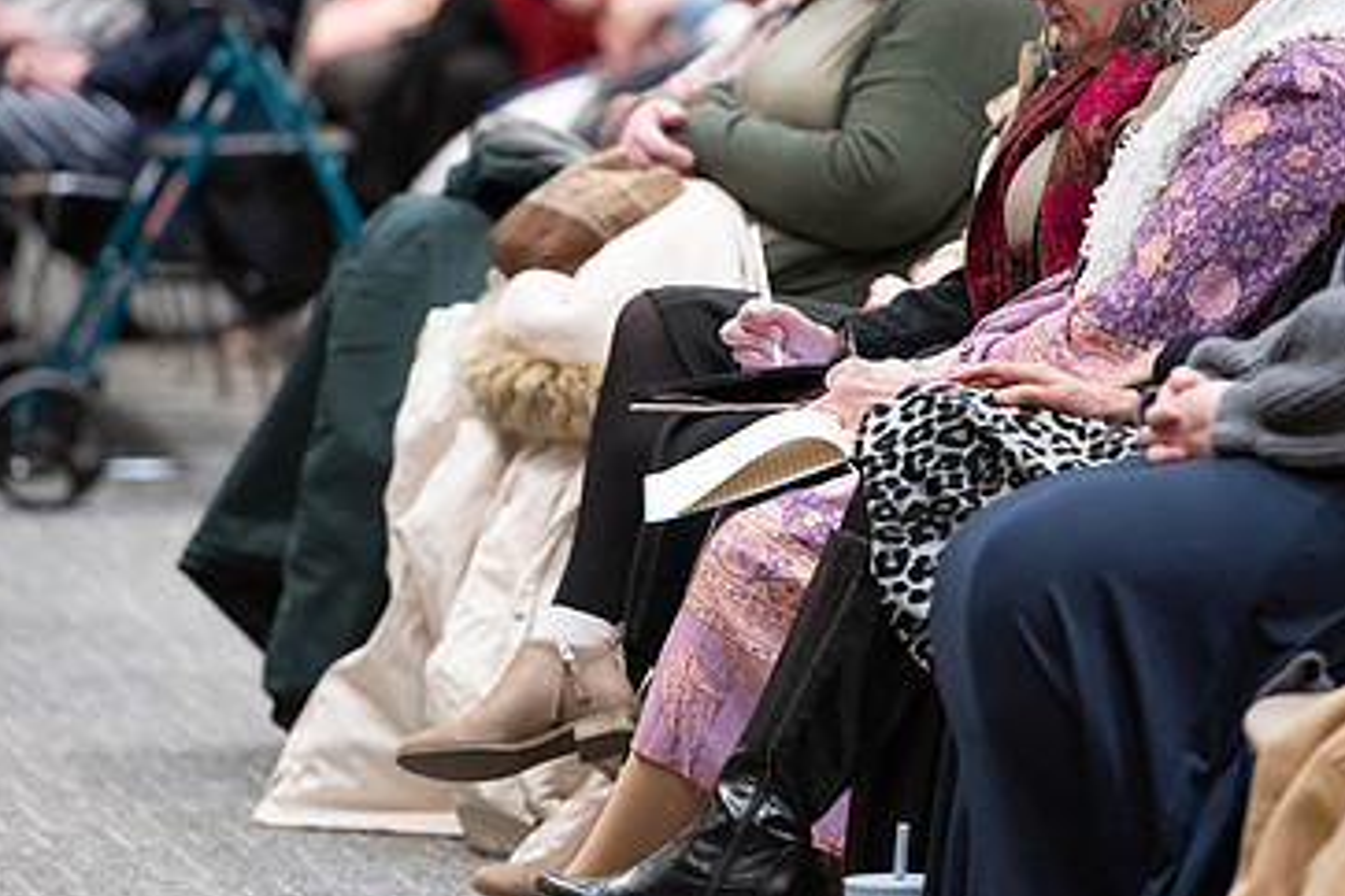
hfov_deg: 6.4
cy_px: 299
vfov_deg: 4.2
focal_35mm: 324
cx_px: 714
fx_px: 12104
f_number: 3.2
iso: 1250
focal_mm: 200
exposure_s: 1/400
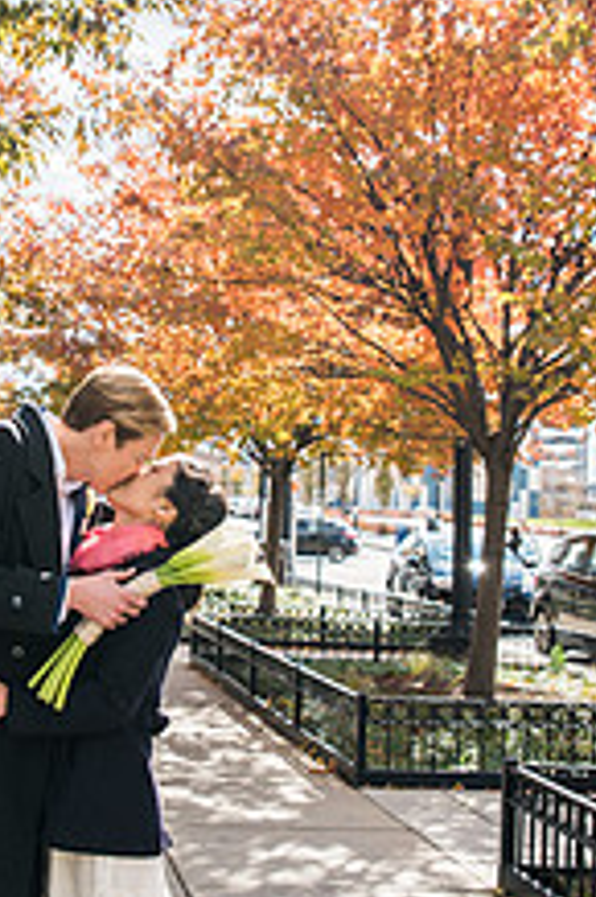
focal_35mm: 66
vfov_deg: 30.5
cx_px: 132
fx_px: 1641
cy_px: 403
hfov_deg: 20.4
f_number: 2.8
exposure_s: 1/640
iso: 125
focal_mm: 32
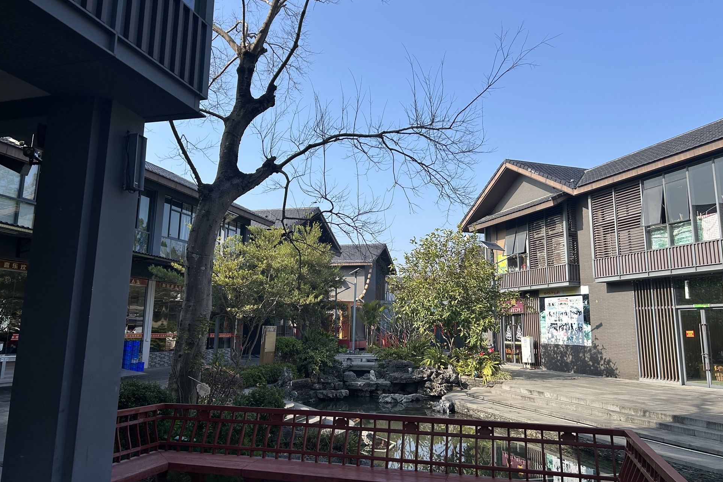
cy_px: 215
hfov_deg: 65.5
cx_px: 366
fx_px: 562
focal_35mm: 28
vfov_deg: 46.3
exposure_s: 1/2571
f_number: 1.5
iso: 50
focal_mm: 5.7
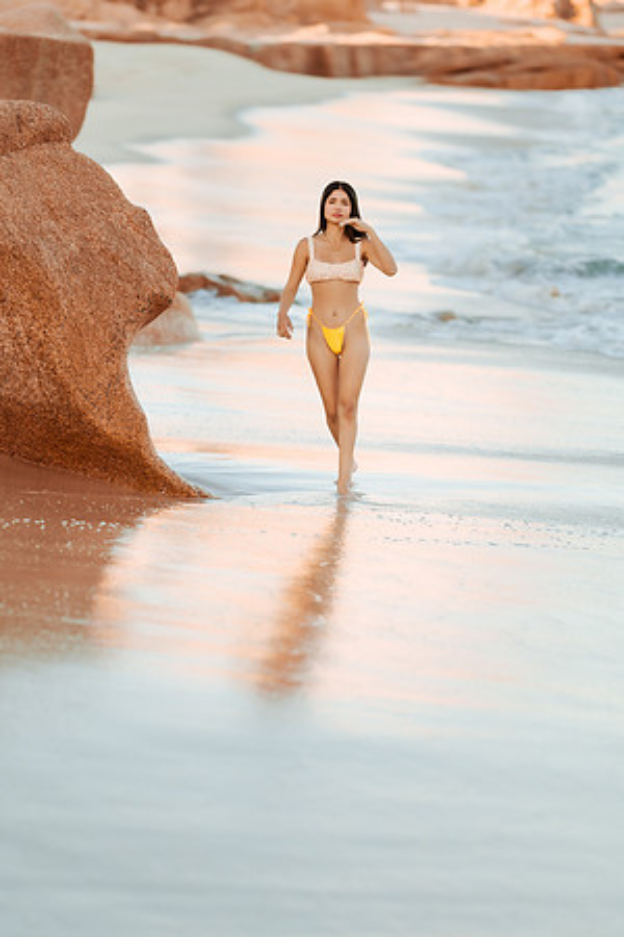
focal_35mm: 135
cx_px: 312
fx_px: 3510
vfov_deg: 15.2
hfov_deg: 10.2
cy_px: 468
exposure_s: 1/800
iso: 100
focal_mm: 135
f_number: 1.8
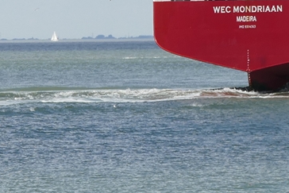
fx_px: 5164
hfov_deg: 3.2
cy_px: -22
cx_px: 591
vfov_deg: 2.1
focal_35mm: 643
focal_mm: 47.46
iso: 125
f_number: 5
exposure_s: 1/1300
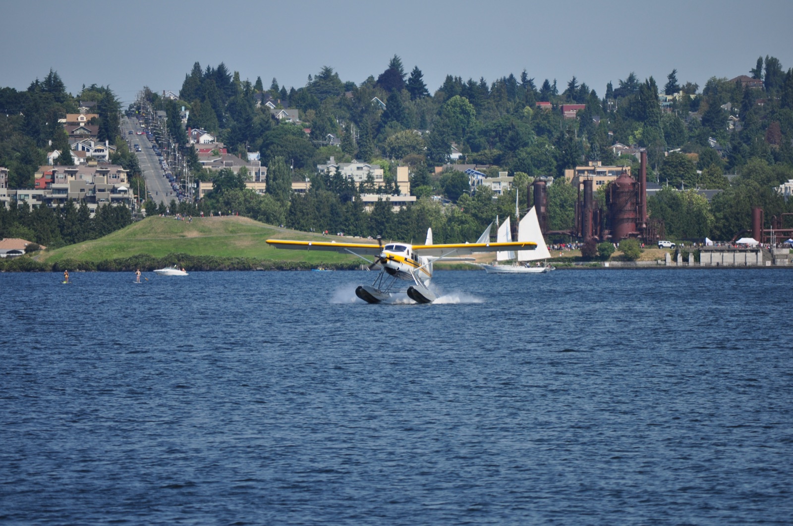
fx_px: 6599
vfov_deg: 4.6
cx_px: 396
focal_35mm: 300
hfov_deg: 6.9
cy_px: 263
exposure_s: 1/1250
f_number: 5.6
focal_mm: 200
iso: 200
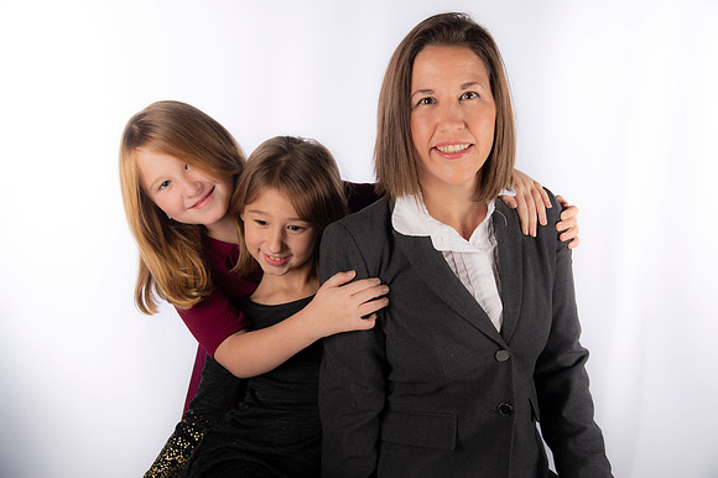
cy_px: 239
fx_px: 1036
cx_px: 359
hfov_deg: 38.2
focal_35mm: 52
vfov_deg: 26.0
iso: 100
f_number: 6.3
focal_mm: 52
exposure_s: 1/200
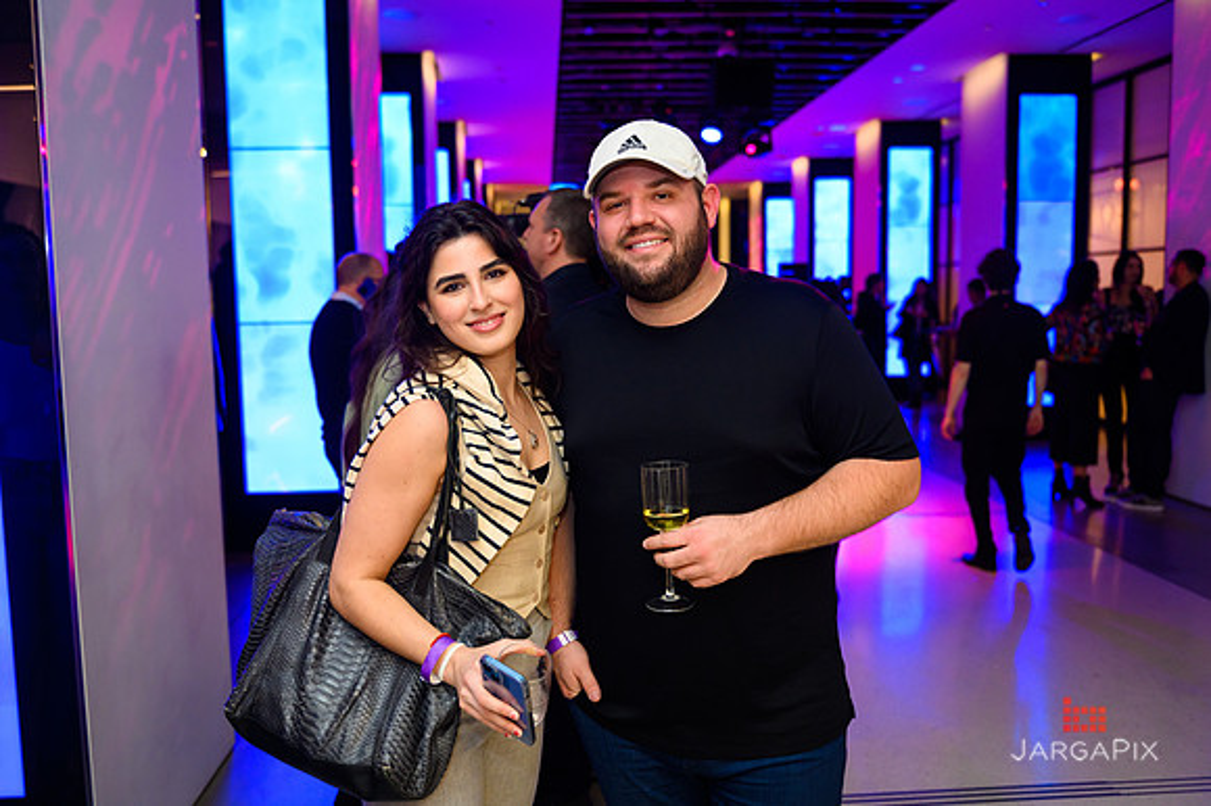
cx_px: 606
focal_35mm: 32
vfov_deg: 41.1
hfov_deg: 58.7
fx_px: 1076
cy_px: 403
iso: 1600
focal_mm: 32
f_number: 3.2
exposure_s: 1/200
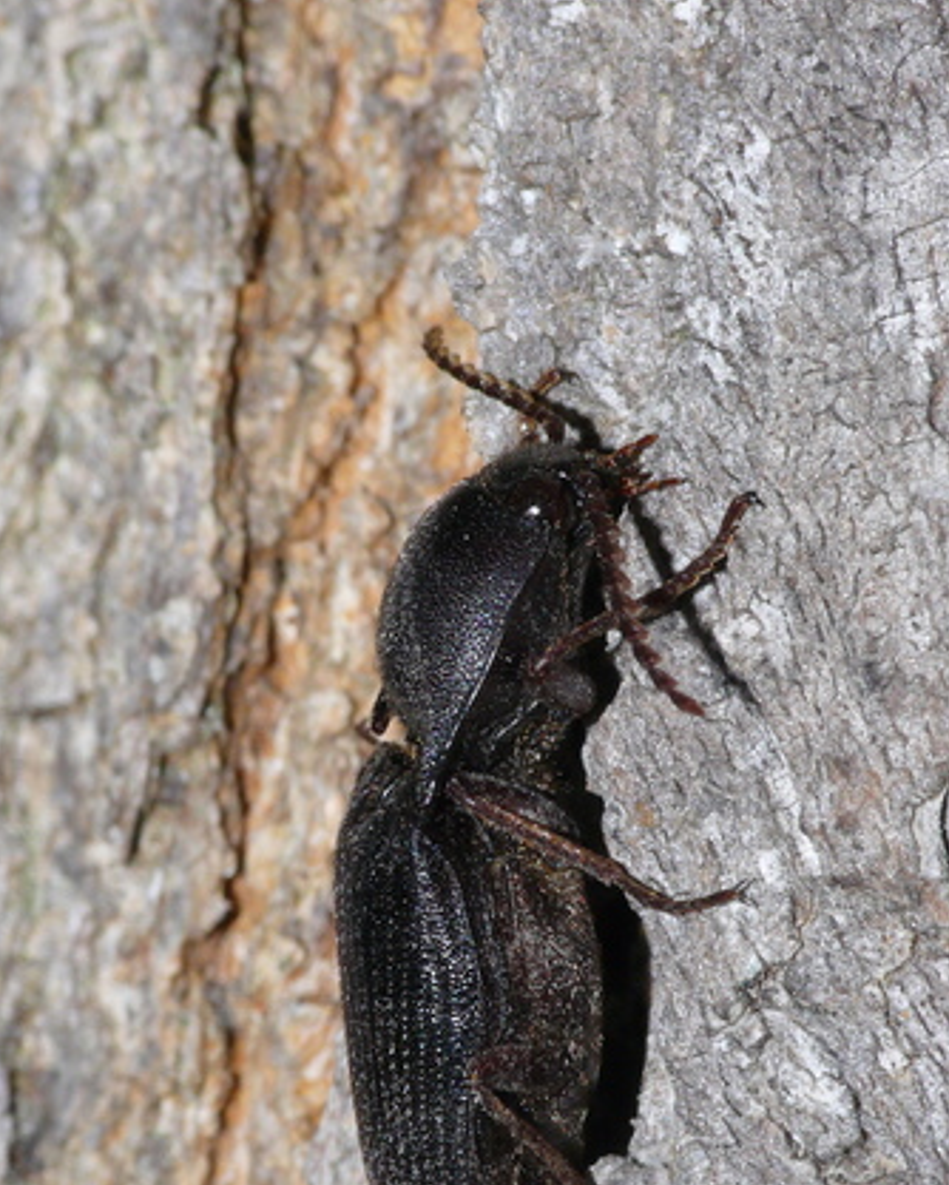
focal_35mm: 274
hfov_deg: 5.7
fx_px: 9613
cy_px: 867
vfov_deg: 7.0
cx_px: 386
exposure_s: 1/250
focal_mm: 38.8
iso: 200
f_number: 11
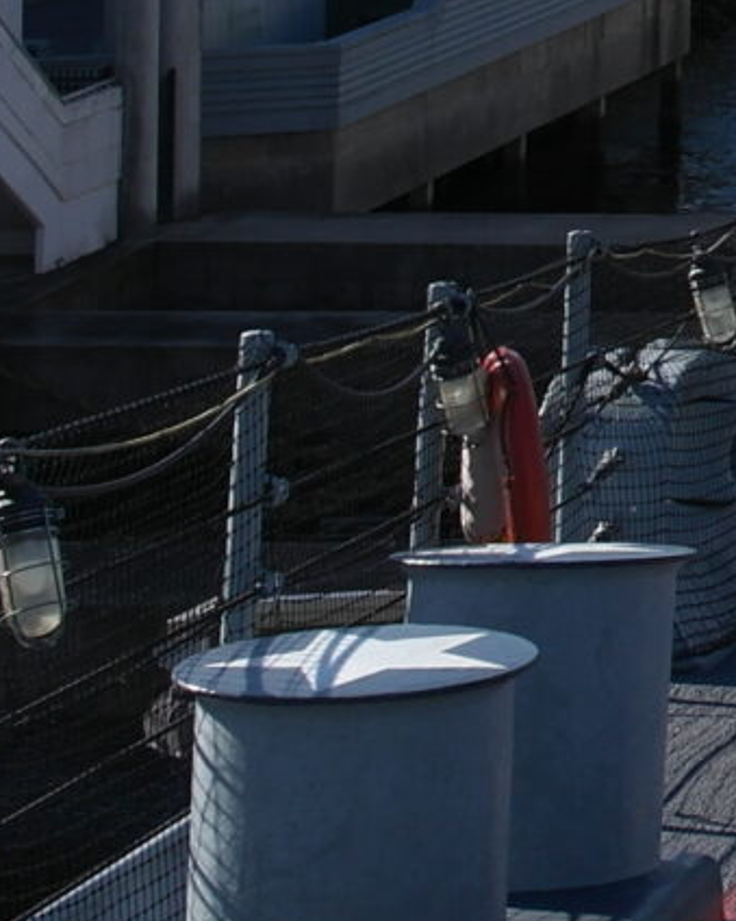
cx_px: 2060
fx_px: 4631
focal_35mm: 170
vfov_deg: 10.7
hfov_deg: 8.0
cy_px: -687
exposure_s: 1/320
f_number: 7.1
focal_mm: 20
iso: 100
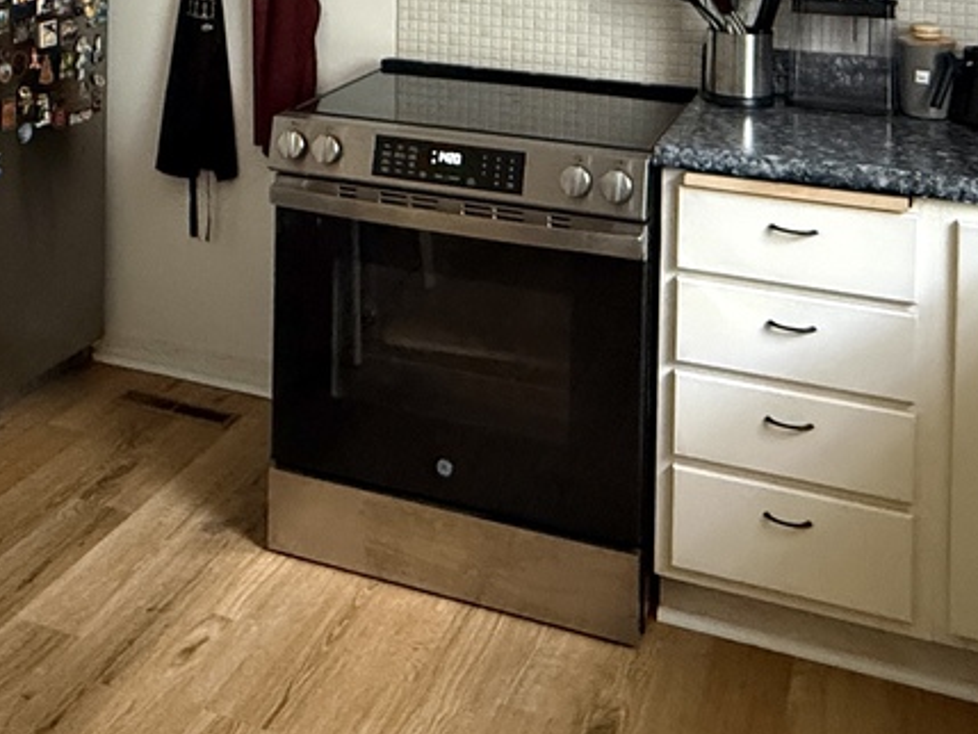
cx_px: 356
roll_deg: -1.2
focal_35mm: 47
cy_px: -166
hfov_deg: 40.1
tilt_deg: +0.0
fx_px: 1328
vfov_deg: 27.0
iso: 640
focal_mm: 2.22
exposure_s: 1/60
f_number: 2.2
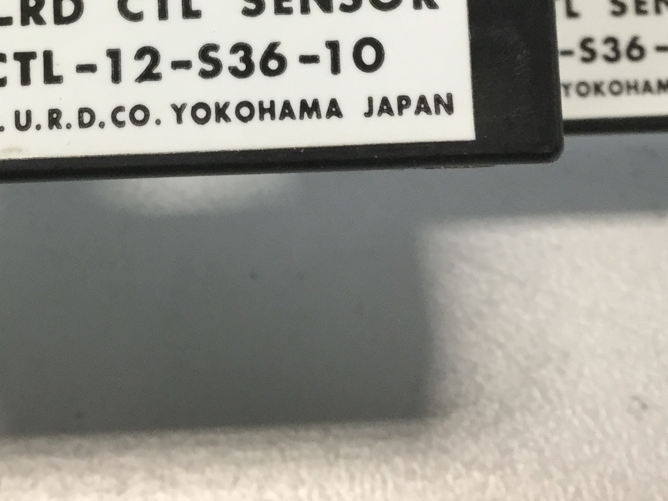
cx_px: 237
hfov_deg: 22.9
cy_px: -164
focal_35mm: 85
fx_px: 1641
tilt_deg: -59.4
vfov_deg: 16.4
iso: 50
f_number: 2.4
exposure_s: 1/30
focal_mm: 3.3
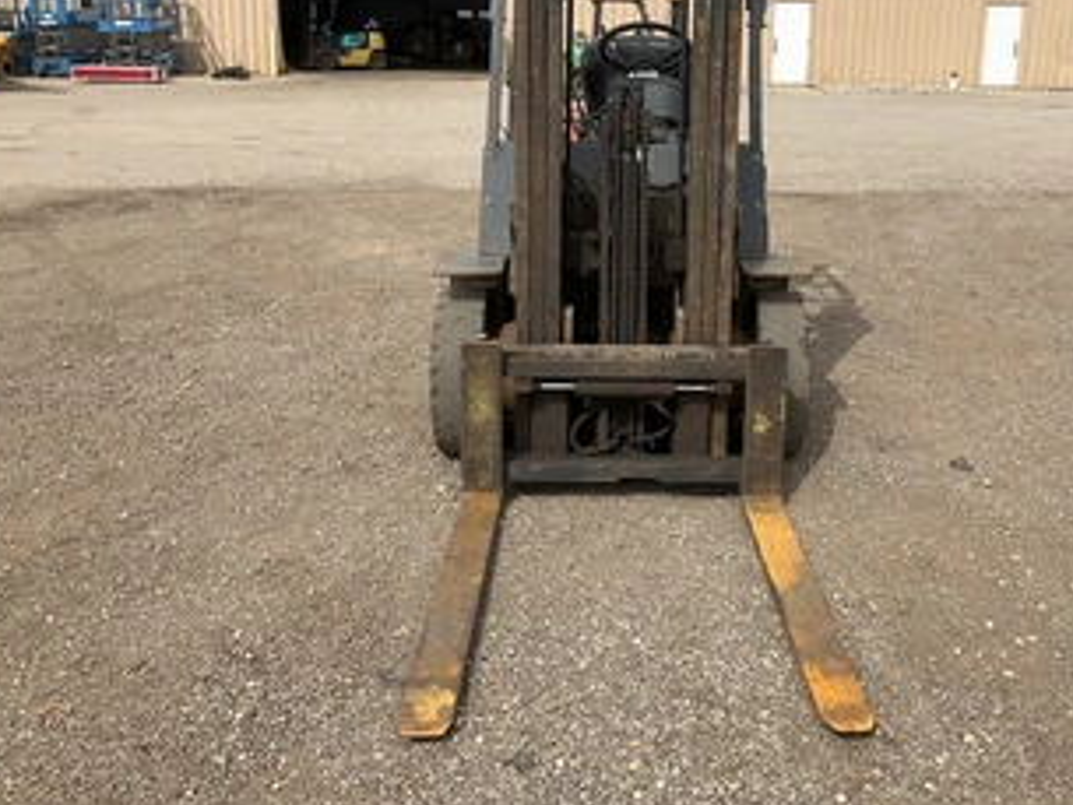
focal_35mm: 38
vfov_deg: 37.4
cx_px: 654
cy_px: 285
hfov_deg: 48.6
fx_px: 1178
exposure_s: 1/1675
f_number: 1.8
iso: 25
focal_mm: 3
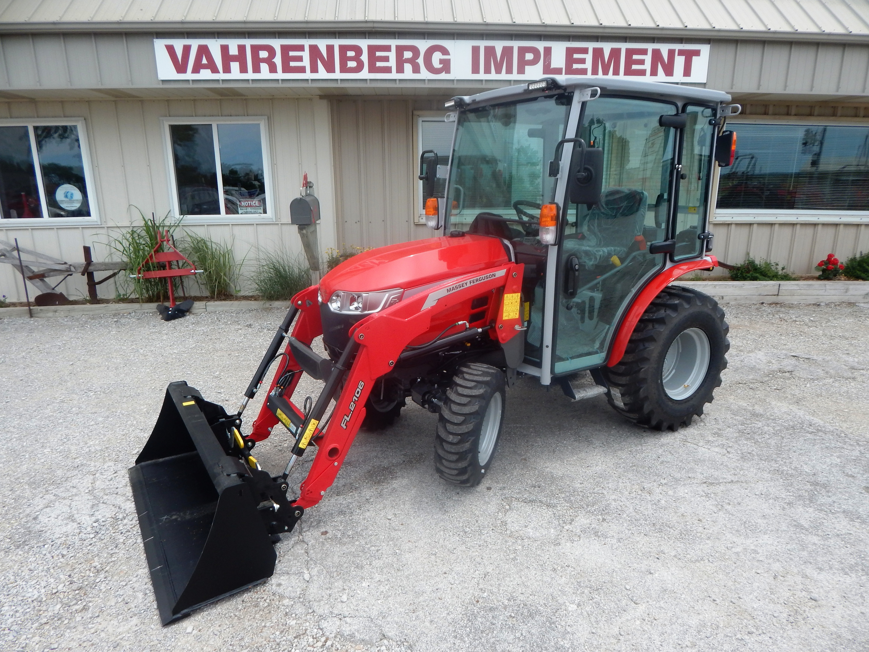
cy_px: 326
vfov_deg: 61.1
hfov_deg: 76.4
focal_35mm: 22
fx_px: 552
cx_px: 434
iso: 125
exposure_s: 1/1000
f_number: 3
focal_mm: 4
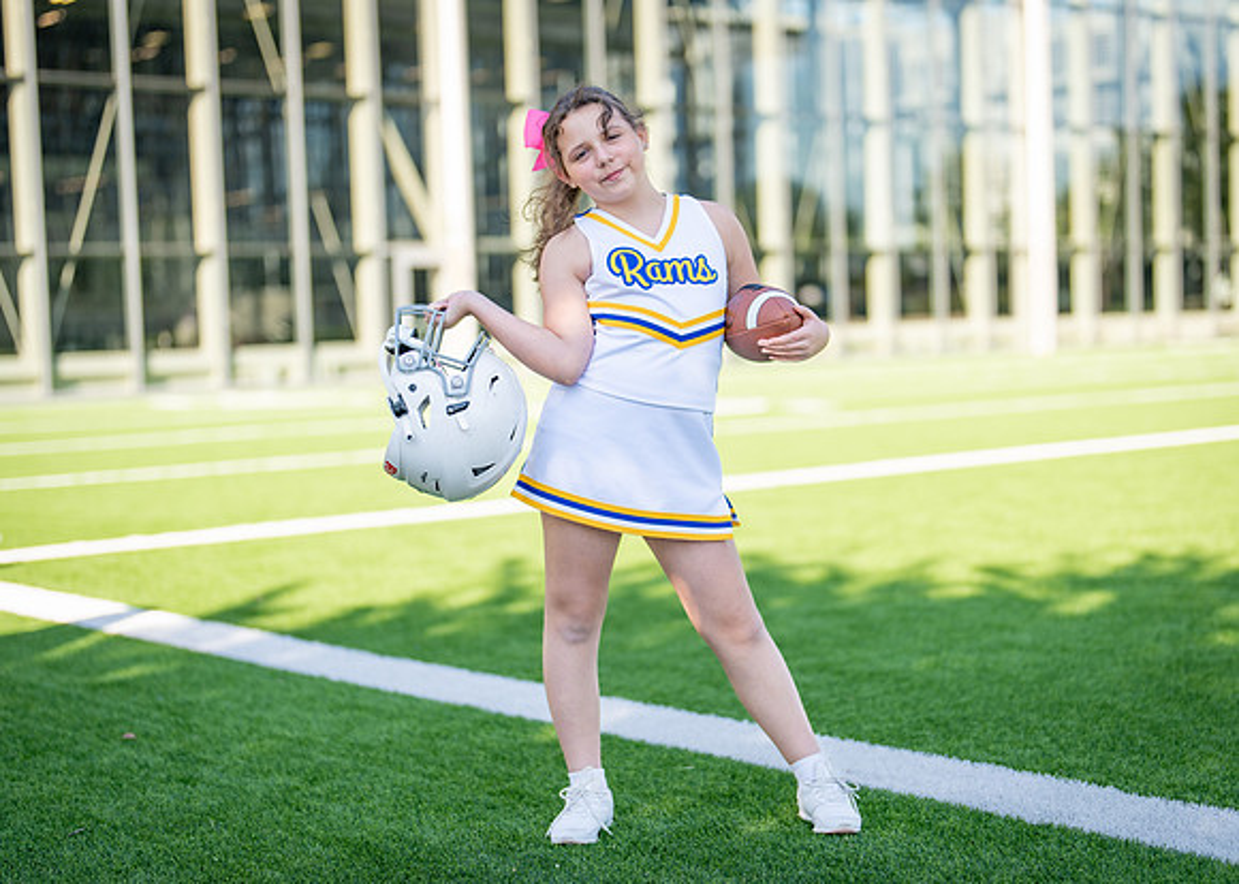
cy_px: 435
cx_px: 665
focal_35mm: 60
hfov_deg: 32.8
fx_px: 2102
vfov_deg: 23.8
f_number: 1.2
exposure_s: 1/2500
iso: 100
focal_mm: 50
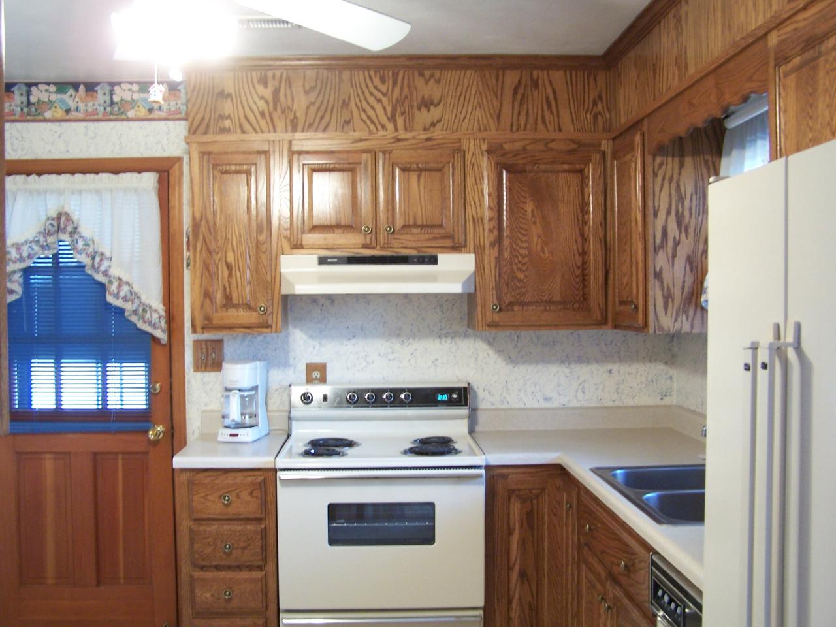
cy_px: 314
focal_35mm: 38
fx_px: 918
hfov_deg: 49.0
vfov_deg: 37.7
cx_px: 418
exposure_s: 1/13
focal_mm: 6.3
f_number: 2.8
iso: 140
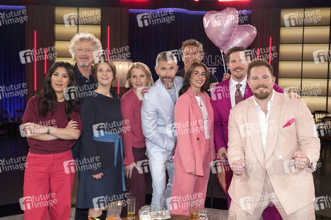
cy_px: 110
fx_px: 331
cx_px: 166
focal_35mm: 36
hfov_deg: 53.2
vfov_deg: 36.8
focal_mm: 36
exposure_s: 1/250
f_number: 5
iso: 3200
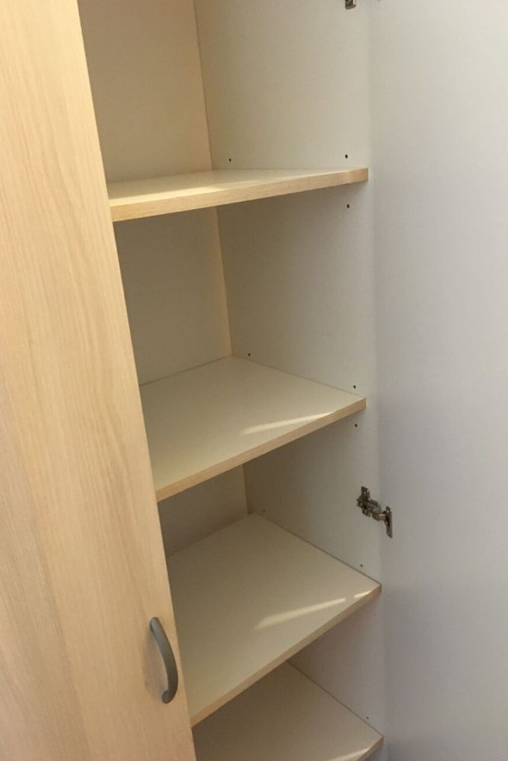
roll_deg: +4.5
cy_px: 390
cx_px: 278
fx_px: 656
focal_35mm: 31
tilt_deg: -19.4
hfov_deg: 42.3
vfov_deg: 60.3
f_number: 2.2
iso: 320
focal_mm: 4.15
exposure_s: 1/17
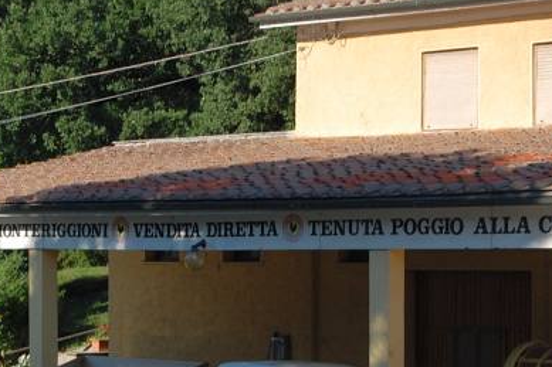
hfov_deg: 14.6
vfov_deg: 9.8
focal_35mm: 140
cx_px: 109
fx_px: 2143
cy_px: 272
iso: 320
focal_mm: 55
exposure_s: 1/250
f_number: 10
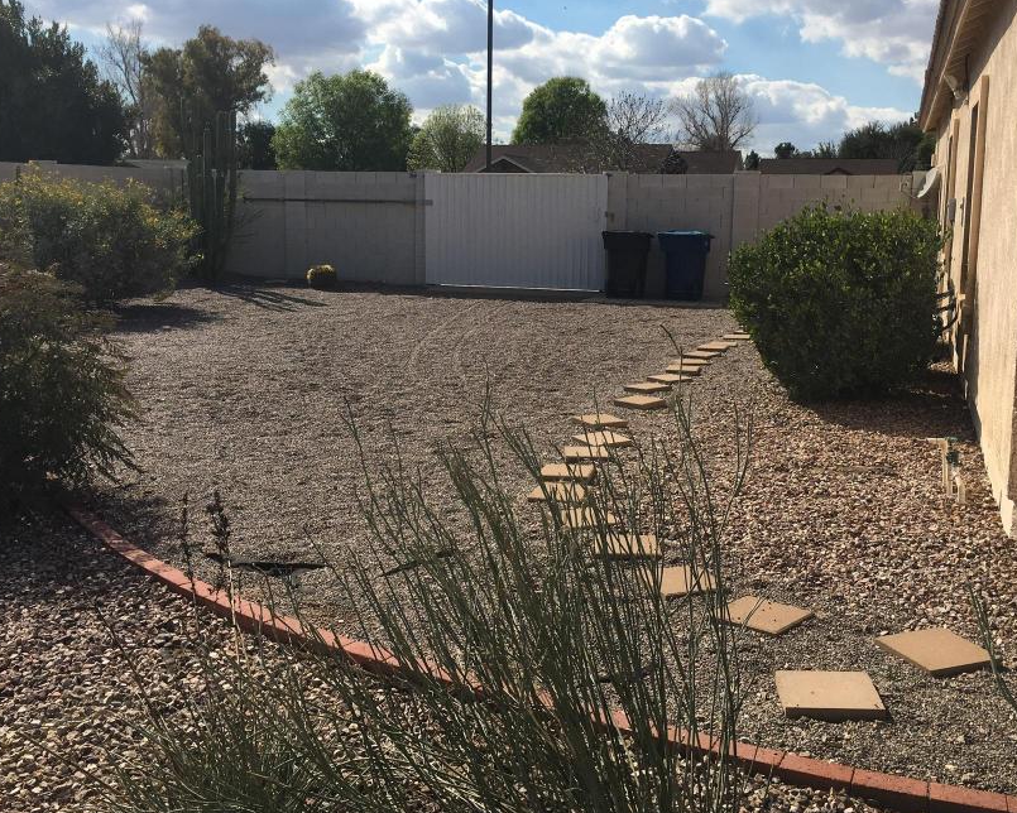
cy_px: 360
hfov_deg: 50.2
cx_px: 547
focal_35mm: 36
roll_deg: -1.3
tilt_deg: -7.8
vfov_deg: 41.1
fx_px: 1084
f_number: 2.2
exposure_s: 1/2959
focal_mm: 4.15
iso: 25
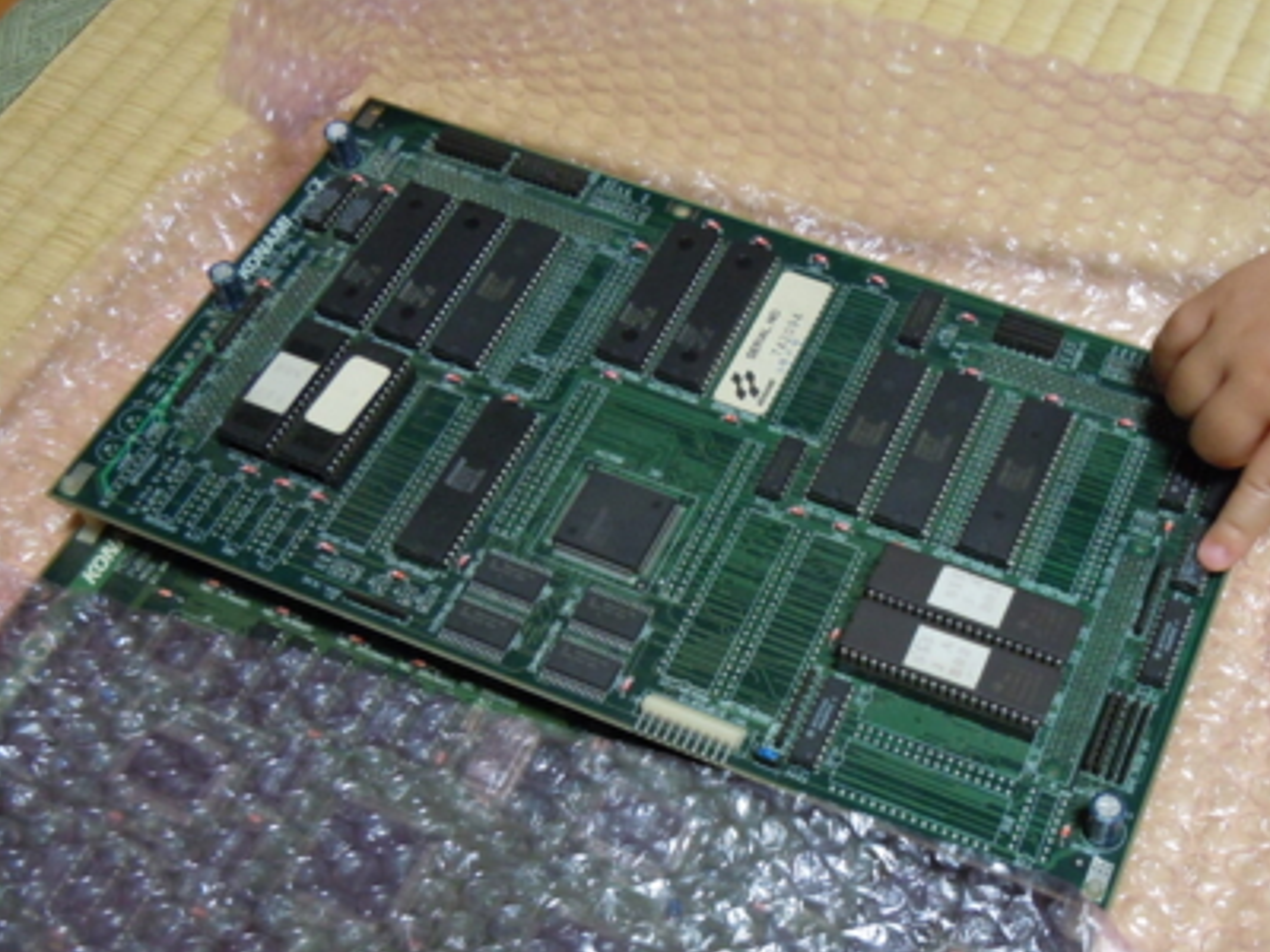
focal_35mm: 45
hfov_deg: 41.9
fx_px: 1651
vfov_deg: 32.0
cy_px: 619
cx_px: 759
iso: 400
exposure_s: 1/15
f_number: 3.5
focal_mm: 5.4
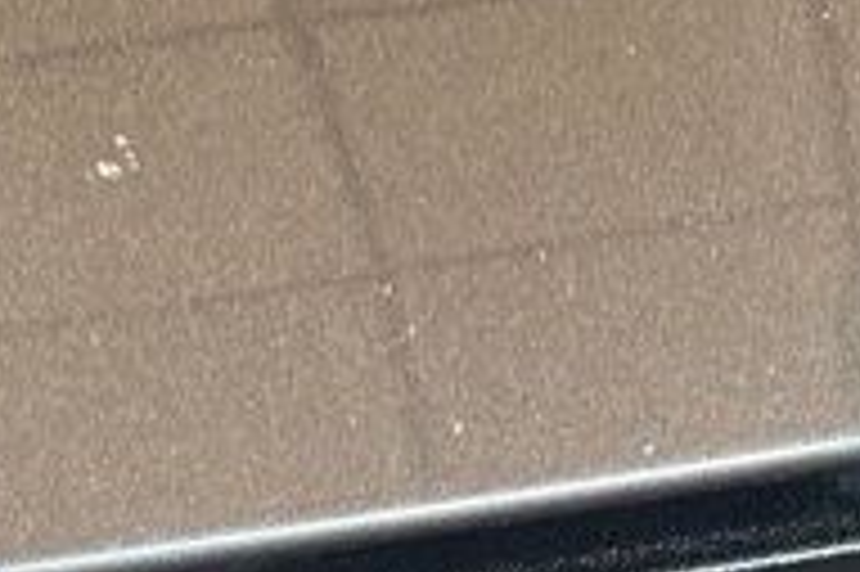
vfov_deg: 8.7
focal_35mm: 145
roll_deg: -2.3
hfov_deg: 14.2
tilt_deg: -31.2
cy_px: 1320
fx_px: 3461
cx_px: 513
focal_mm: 4.2
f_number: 1.6
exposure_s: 1/60
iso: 125
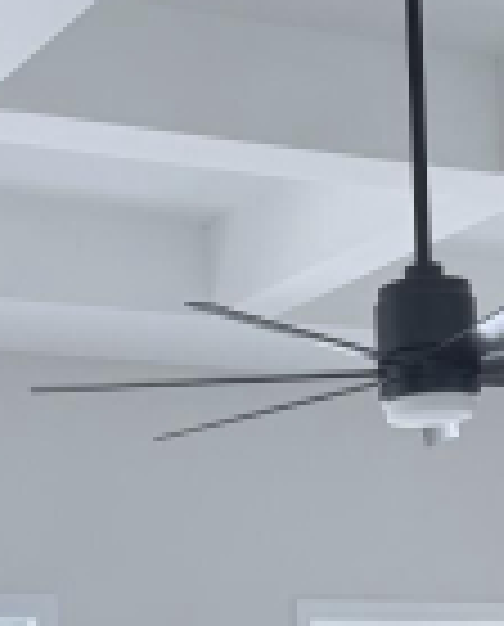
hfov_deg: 13.8
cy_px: 880
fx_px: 2079
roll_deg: +1.6
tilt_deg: -2.0
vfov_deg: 16.0
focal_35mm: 112
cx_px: 266
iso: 100
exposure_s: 1/281
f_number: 1.78
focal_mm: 6.76
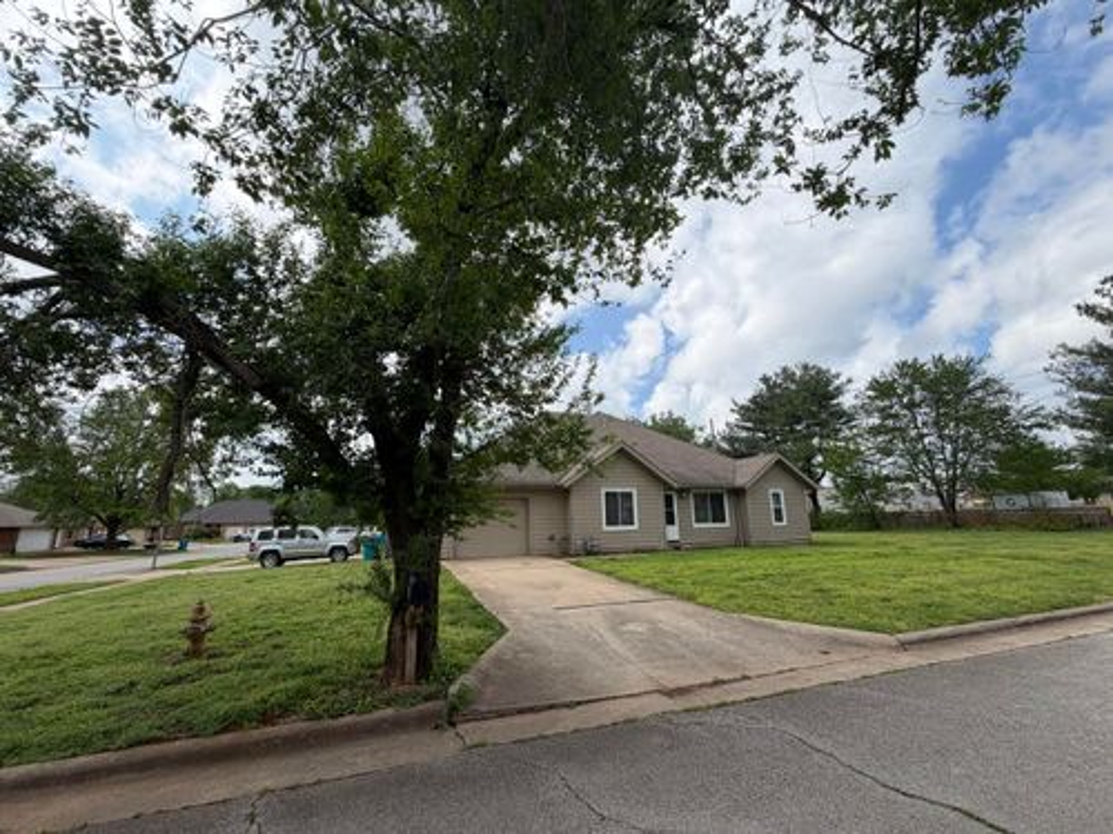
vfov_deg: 85.7
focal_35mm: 14
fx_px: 450
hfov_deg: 102.1
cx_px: 556
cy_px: 417
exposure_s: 1/864
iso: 20
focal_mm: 2.22
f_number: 2.2
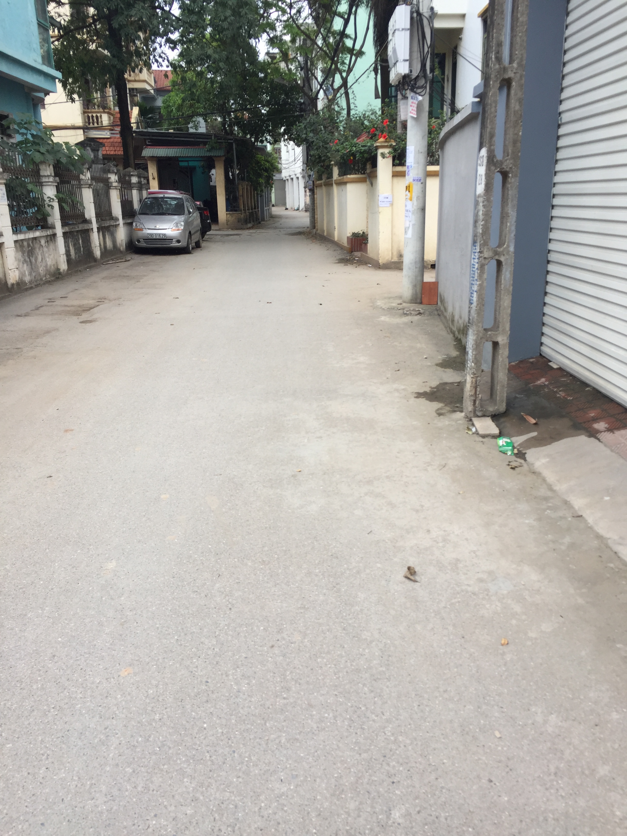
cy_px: 418
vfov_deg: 61.7
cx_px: 314
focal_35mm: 29
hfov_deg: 48.2
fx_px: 700
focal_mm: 4.15
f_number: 2.2
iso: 32
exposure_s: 1/746
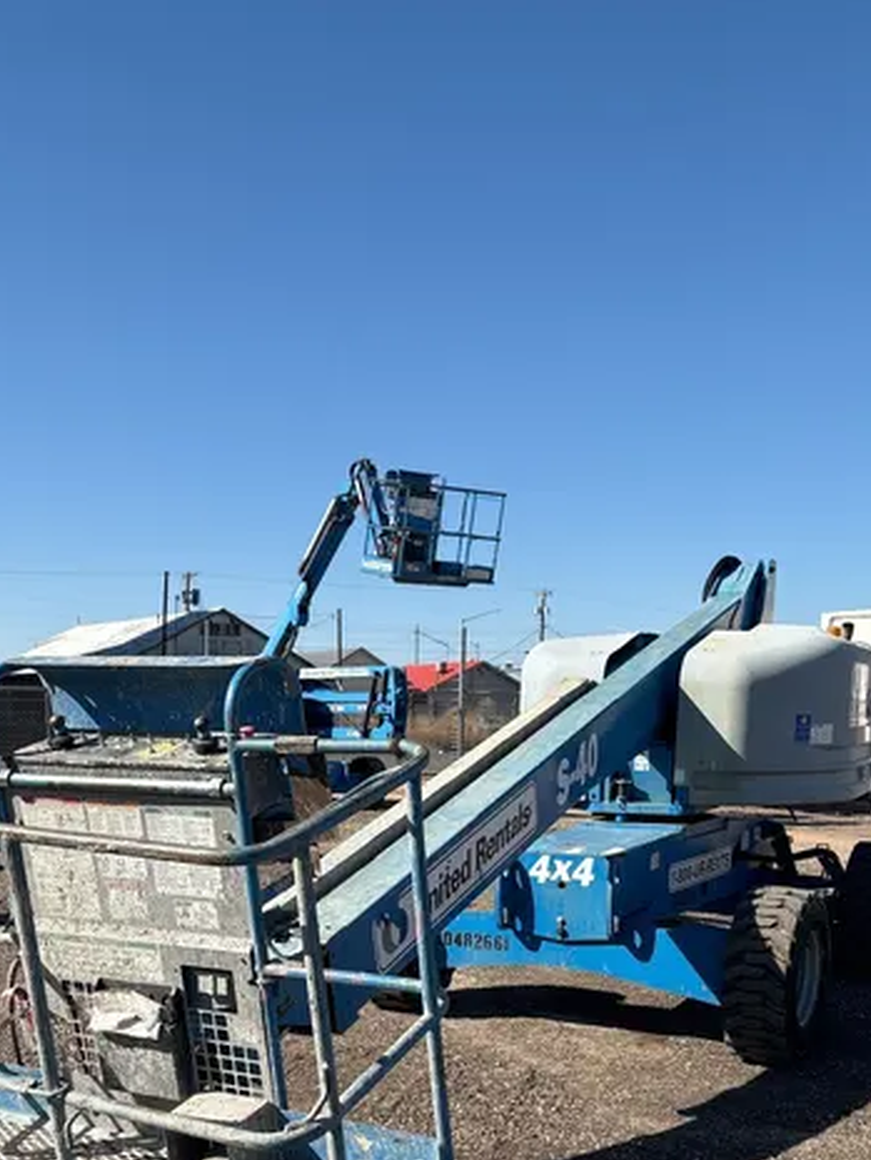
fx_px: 1375
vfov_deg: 43.9
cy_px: 907
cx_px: 334
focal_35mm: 41
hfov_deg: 35.0
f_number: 1.6
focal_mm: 5.96
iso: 50
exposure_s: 1/3534
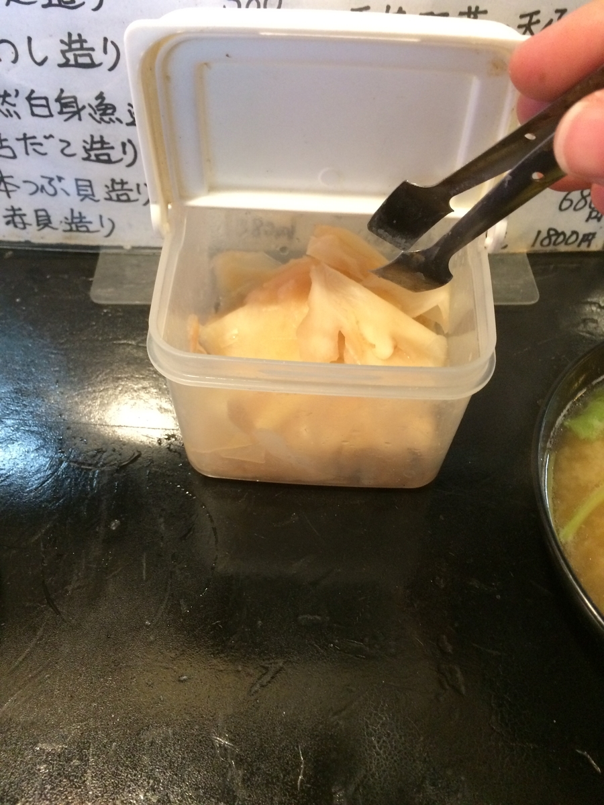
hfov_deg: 48.2
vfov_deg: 61.7
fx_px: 675
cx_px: 302
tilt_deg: -54.7
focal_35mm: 29
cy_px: 402
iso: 320
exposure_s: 1/24
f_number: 2.2
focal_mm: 4.15
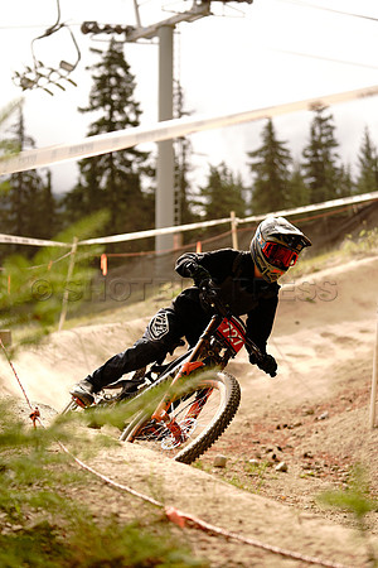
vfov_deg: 28.8
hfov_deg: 19.5
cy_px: 284
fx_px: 1102
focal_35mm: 70
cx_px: 189
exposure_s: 1/1250
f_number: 2.8
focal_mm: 70
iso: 125
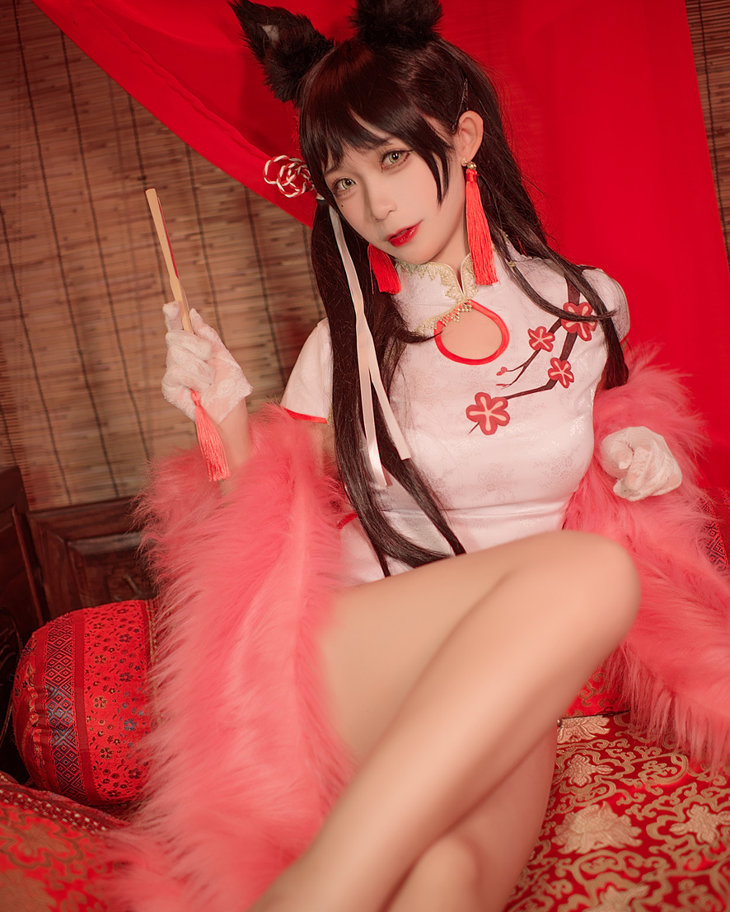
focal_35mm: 40
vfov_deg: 45.8
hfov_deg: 37.3
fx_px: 1080
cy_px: 465
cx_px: 369
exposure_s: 1/160
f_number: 1.8
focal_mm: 35
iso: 100
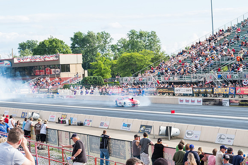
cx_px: 124
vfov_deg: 11.8
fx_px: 799
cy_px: 82
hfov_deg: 17.6
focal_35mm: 116
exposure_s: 1/200
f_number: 9
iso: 400
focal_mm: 77.3
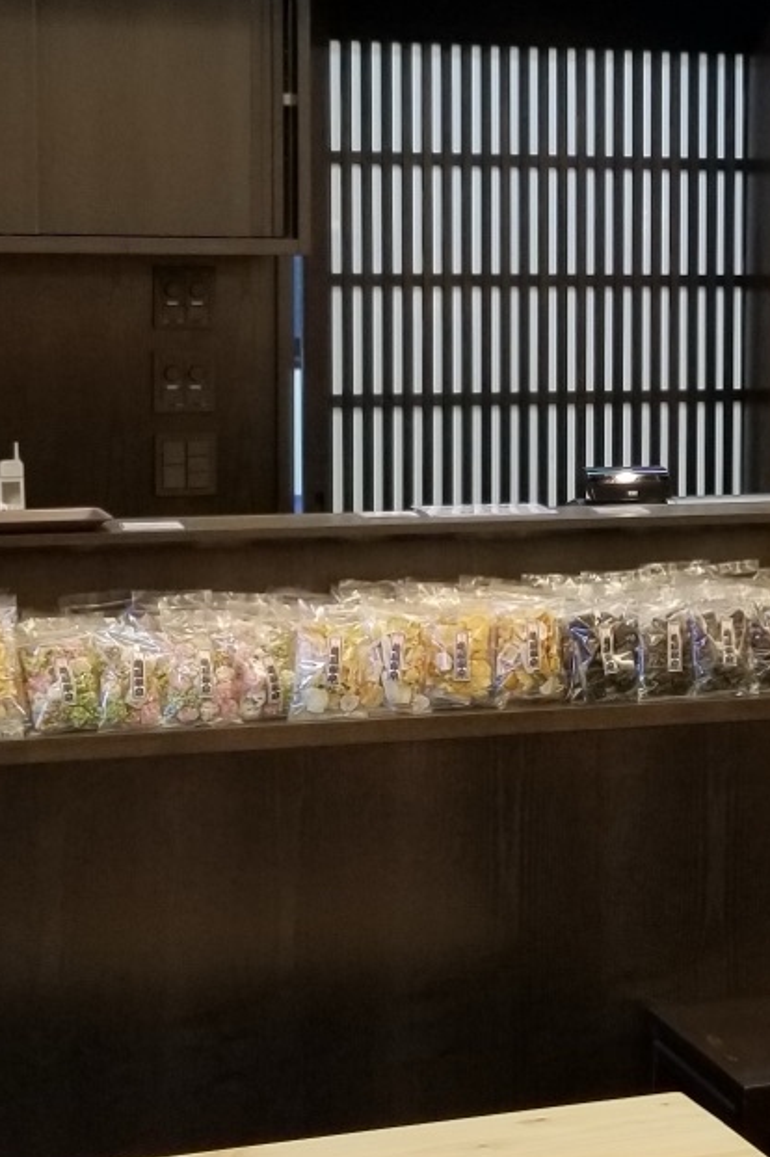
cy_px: 463
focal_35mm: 87
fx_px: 2794
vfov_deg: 23.4
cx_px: 839
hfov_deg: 15.3
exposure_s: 1/50
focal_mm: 4.3
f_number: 1.7
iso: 64
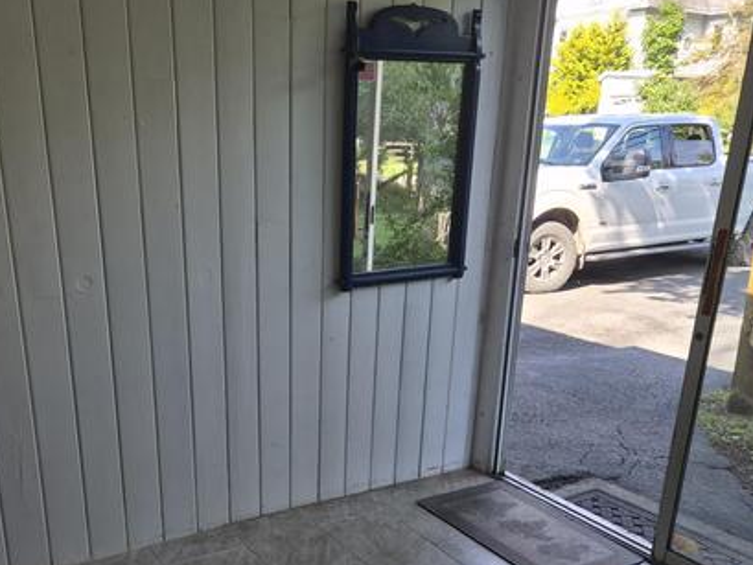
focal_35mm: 36
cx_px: 300
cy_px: 434
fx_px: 783
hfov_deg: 51.0
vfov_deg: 38.5
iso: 80
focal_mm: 5.4
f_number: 1.8
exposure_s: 1/610
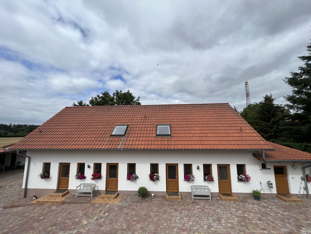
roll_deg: +0.9
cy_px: 117
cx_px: 156
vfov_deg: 89.9
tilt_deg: +7.7
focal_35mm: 13
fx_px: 117
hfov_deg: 106.2
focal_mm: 1.57
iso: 32
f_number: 1.8
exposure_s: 1/1980
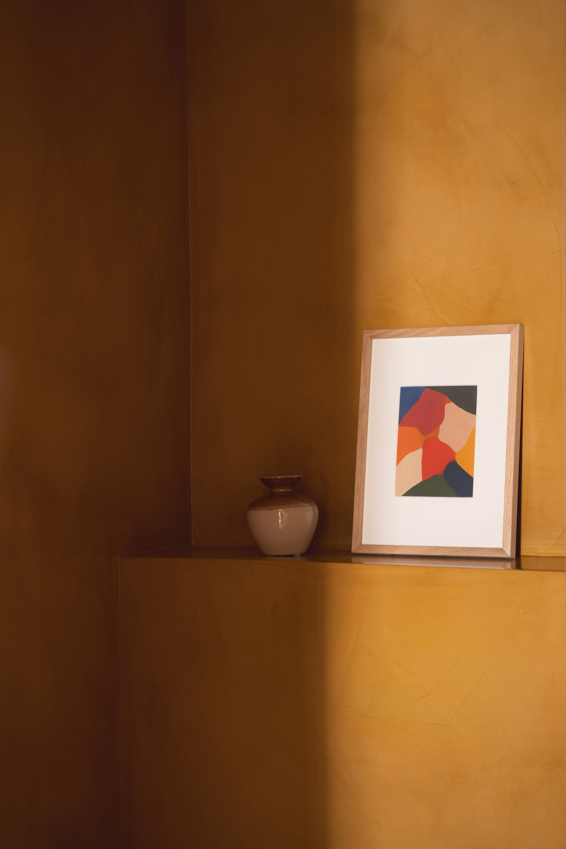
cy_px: 424
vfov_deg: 28.8
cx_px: 283
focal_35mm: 70
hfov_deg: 19.5
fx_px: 1651
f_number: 4
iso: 250
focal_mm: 70
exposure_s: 1/2
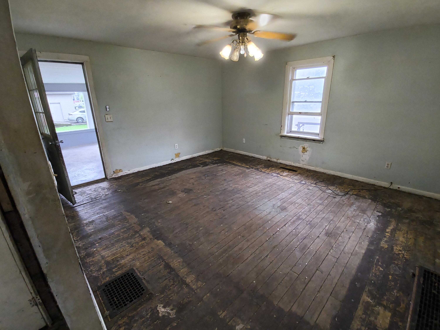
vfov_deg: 78.1
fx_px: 203
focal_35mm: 16
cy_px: 165
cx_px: 220
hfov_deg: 94.5
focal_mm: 1.46
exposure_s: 1/50
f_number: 2.2
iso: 250
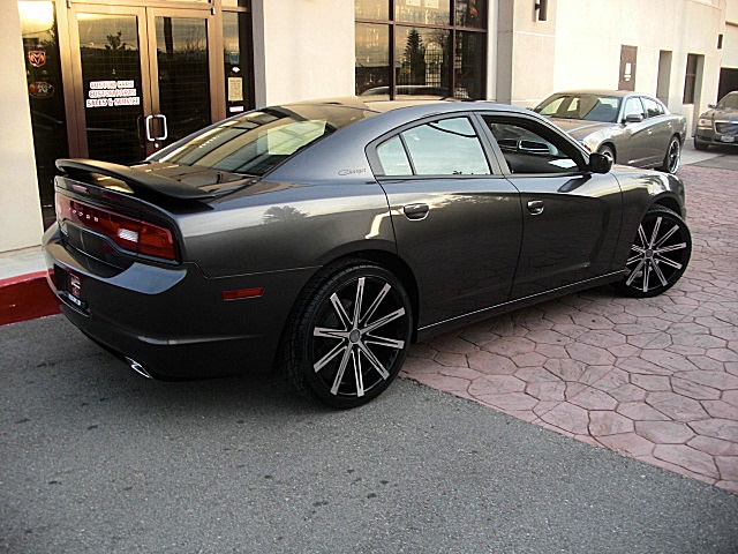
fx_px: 768
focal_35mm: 36
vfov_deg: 39.7
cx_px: 369
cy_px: 277
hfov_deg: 51.4
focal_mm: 6.3
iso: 100
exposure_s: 1/100
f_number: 2.8
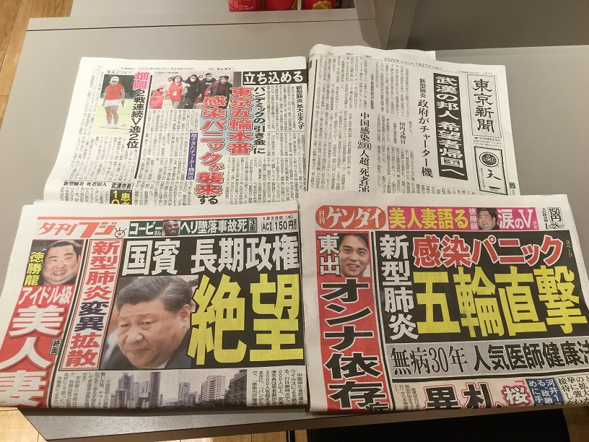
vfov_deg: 45.4
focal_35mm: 31
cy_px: 221
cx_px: 294
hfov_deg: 58.4
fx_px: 527
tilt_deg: -59.3
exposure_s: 1/30
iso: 50
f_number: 2.4
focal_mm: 3.3
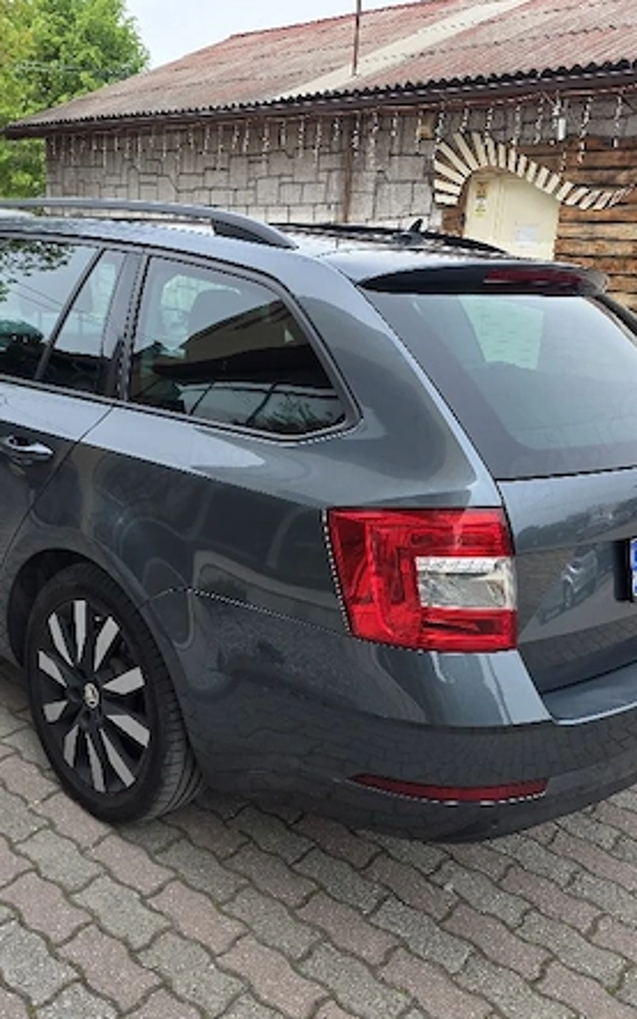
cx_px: 244
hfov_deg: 38.1
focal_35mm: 33
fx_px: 916
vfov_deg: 58.1
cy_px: 508
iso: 80
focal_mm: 6.3
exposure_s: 1/2000
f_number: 1.7
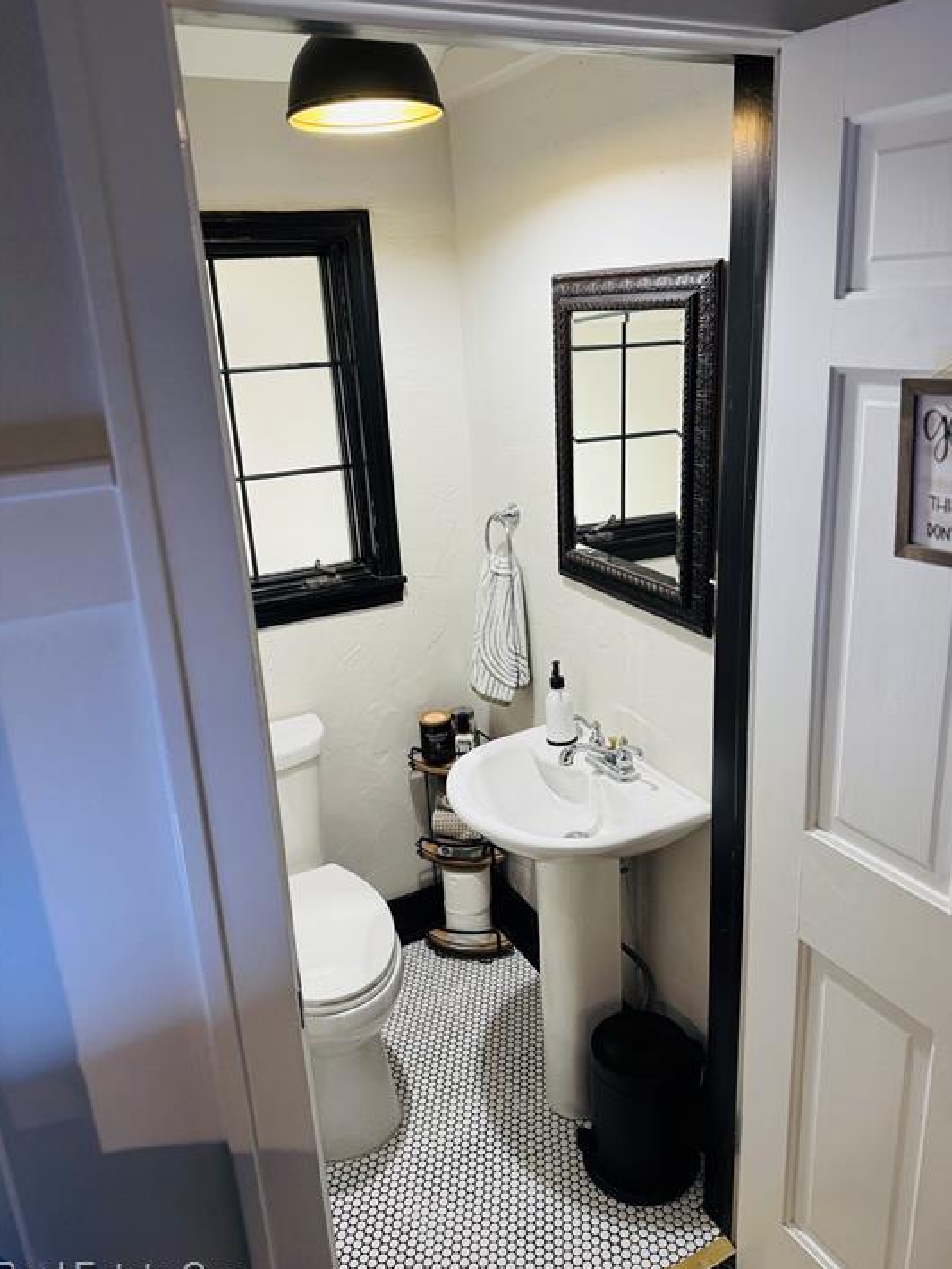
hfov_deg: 53.0
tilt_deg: -18.5
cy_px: 614
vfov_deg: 67.3
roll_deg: +4.4
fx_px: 953
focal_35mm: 26
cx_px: 503
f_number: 1.78
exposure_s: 1/42
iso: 160
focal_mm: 6.76
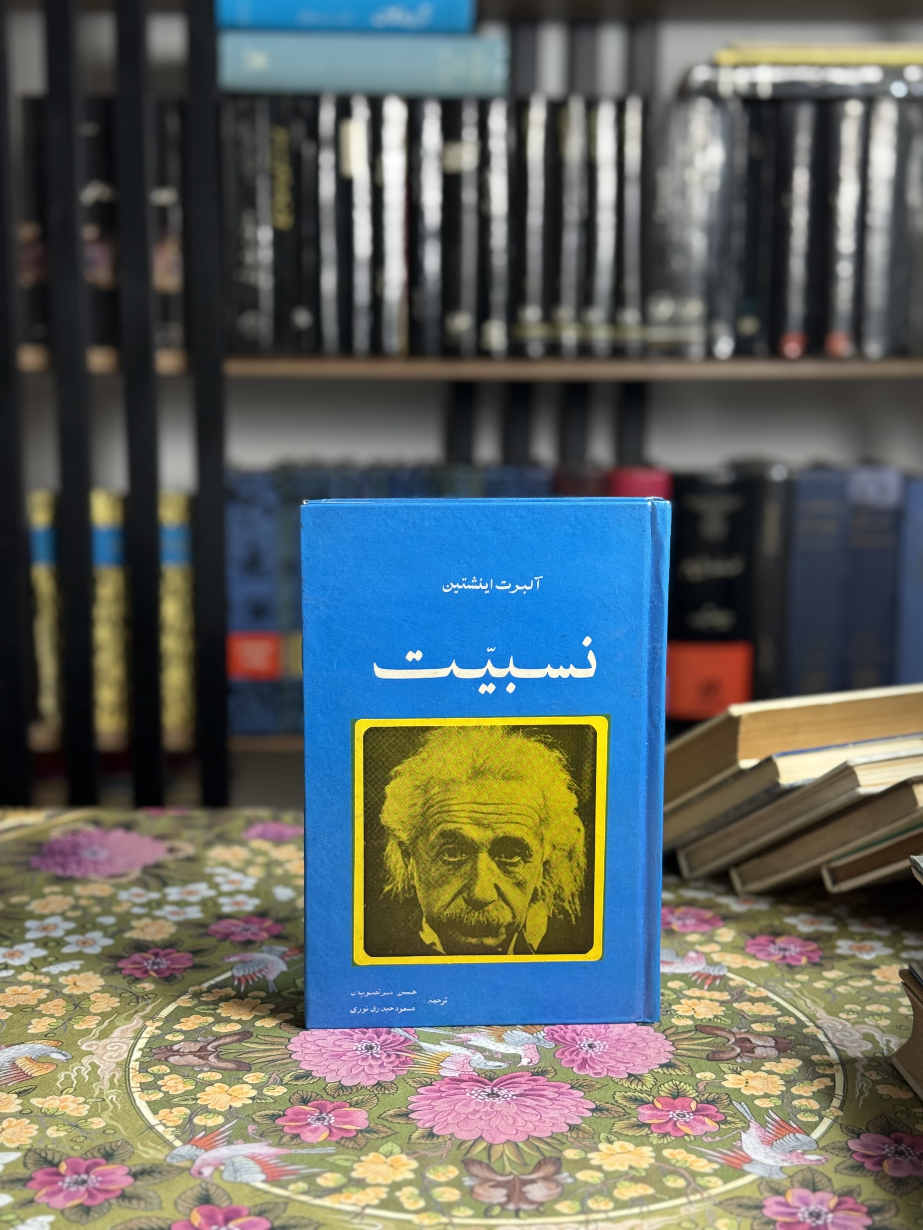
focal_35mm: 48
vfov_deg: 39.7
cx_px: 462
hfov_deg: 30.3
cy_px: 615
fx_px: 1706
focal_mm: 6.76
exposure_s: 1/100
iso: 125
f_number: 1.78
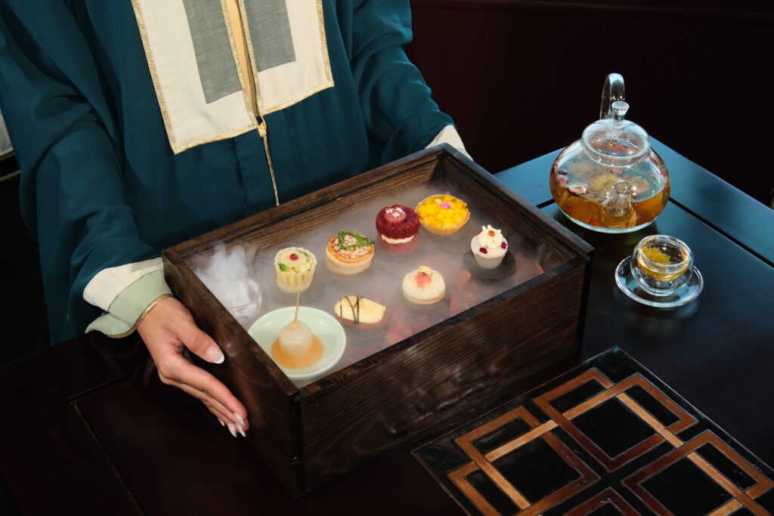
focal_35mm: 48
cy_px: 258
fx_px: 1032
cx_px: 387
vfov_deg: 28.1
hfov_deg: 41.1
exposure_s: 1/100
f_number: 6.4
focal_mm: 32.3
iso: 500
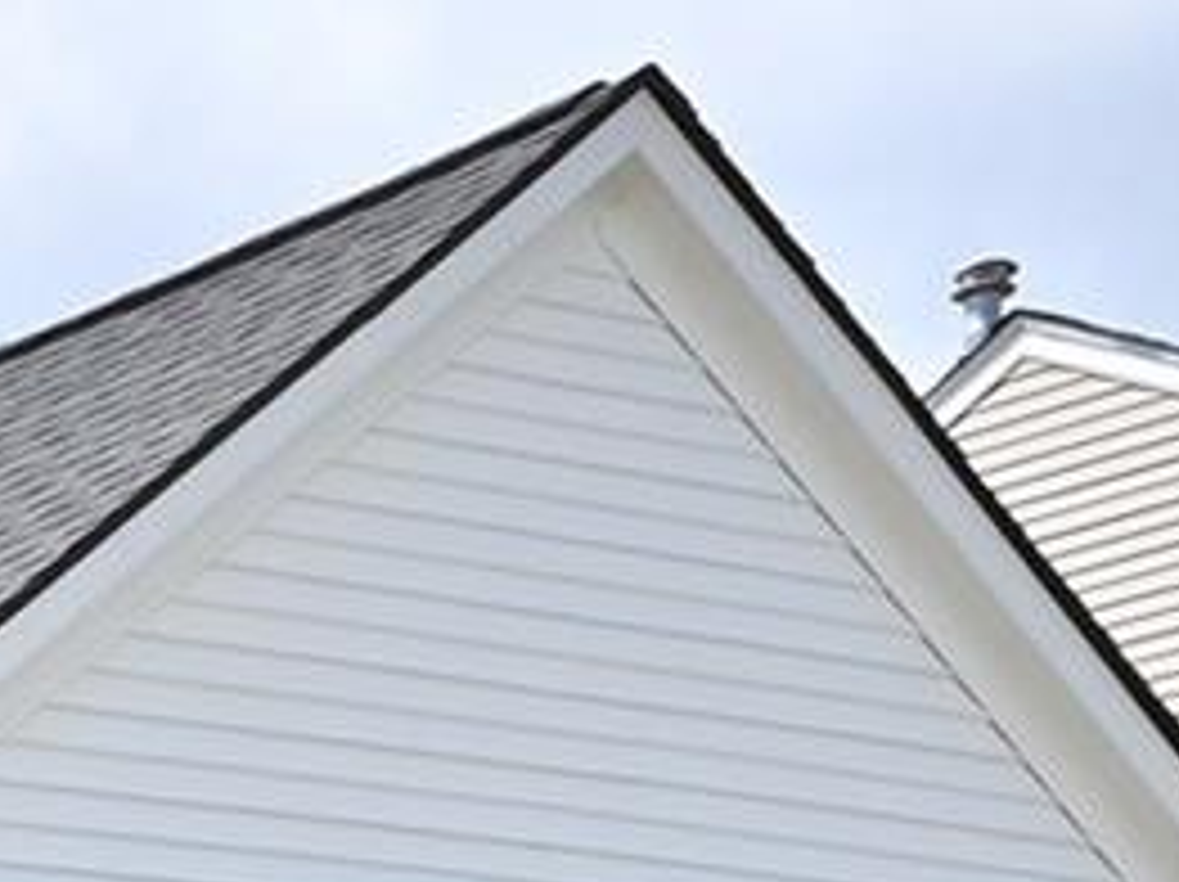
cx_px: -1382
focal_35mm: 143
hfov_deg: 11.9
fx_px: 4866
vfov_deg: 9.9
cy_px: 1519
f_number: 18
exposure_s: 1/200
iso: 320
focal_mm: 19
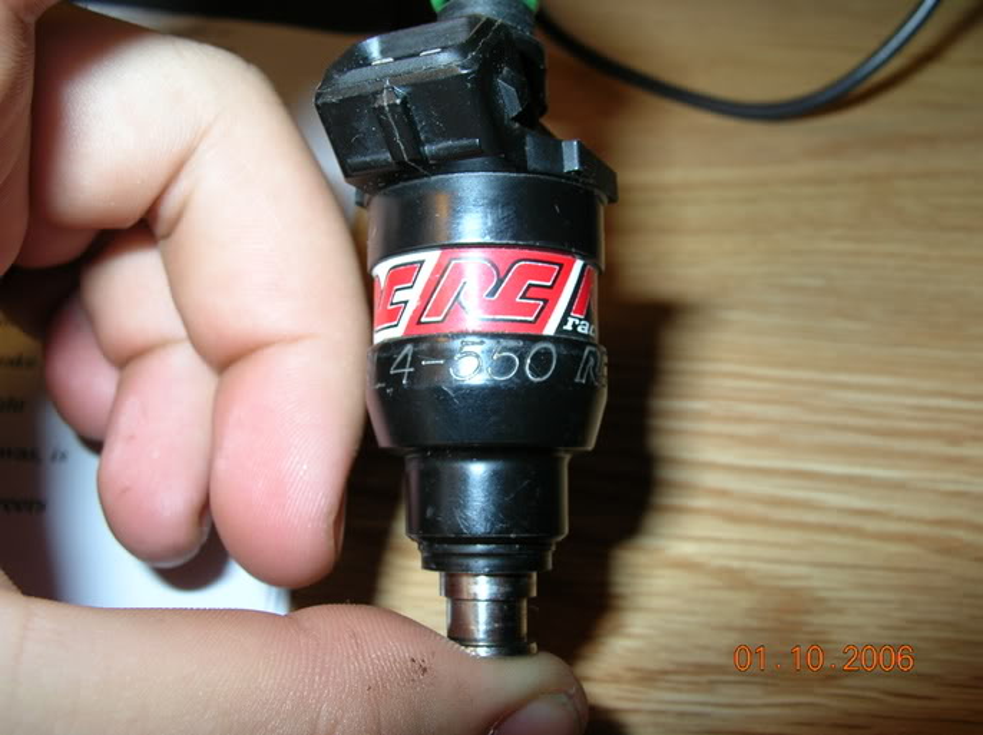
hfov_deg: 51.4
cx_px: 492
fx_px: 1021
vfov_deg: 39.6
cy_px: 368
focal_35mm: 36
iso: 50
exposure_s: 1/60.1
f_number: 3.7
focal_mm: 6
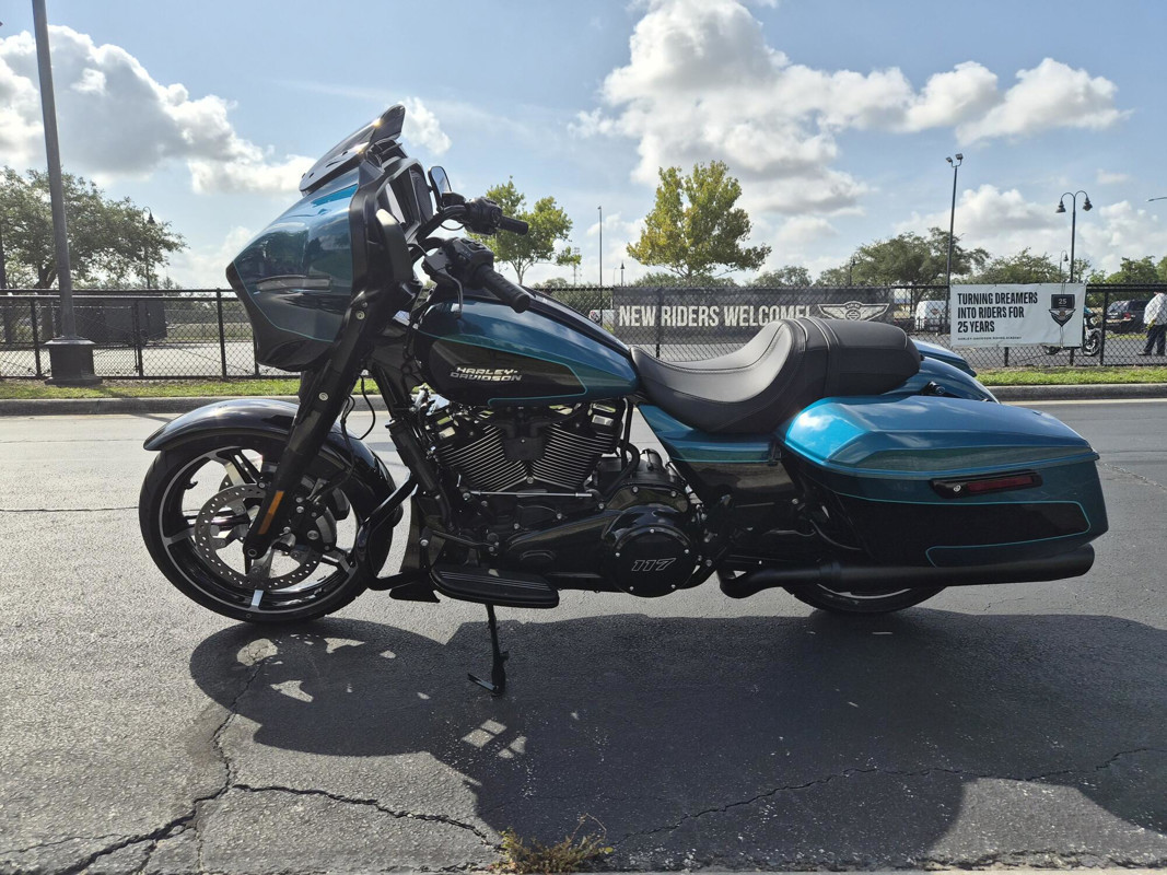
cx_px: 584
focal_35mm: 23
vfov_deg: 58.9
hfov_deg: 73.9
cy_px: 438
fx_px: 775
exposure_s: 1/7696
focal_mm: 5.4
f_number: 1.8
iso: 80
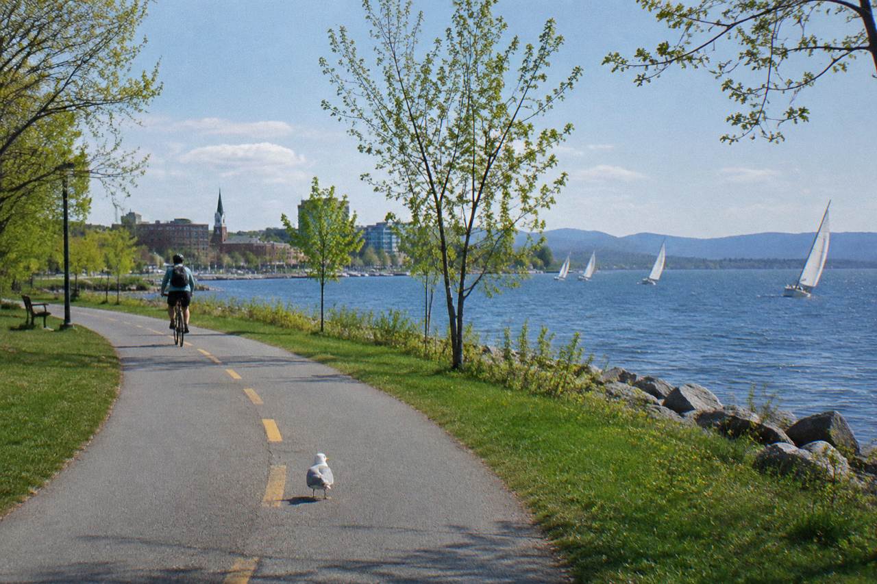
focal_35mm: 35
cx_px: 438
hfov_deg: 54.4
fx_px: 852
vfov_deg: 37.8
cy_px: 292
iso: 320
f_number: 4
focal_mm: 35
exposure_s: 1/3200
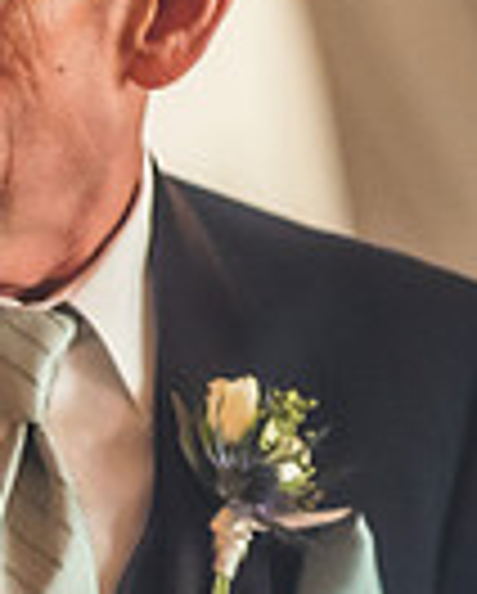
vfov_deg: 2.3
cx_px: -792
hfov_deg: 1.9
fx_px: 14507
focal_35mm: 824
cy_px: 227
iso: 2000
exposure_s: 1/200
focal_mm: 200
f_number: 2.8
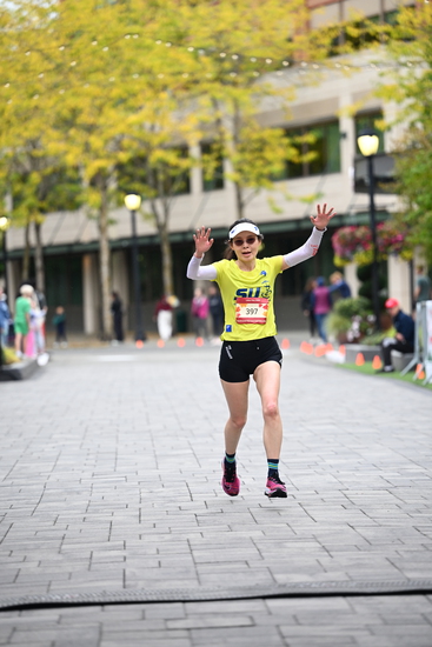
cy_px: 324
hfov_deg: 9.8
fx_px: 2518
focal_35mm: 140
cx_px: 216
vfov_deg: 14.6
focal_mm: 140
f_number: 2.8
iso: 1000
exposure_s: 1/1600
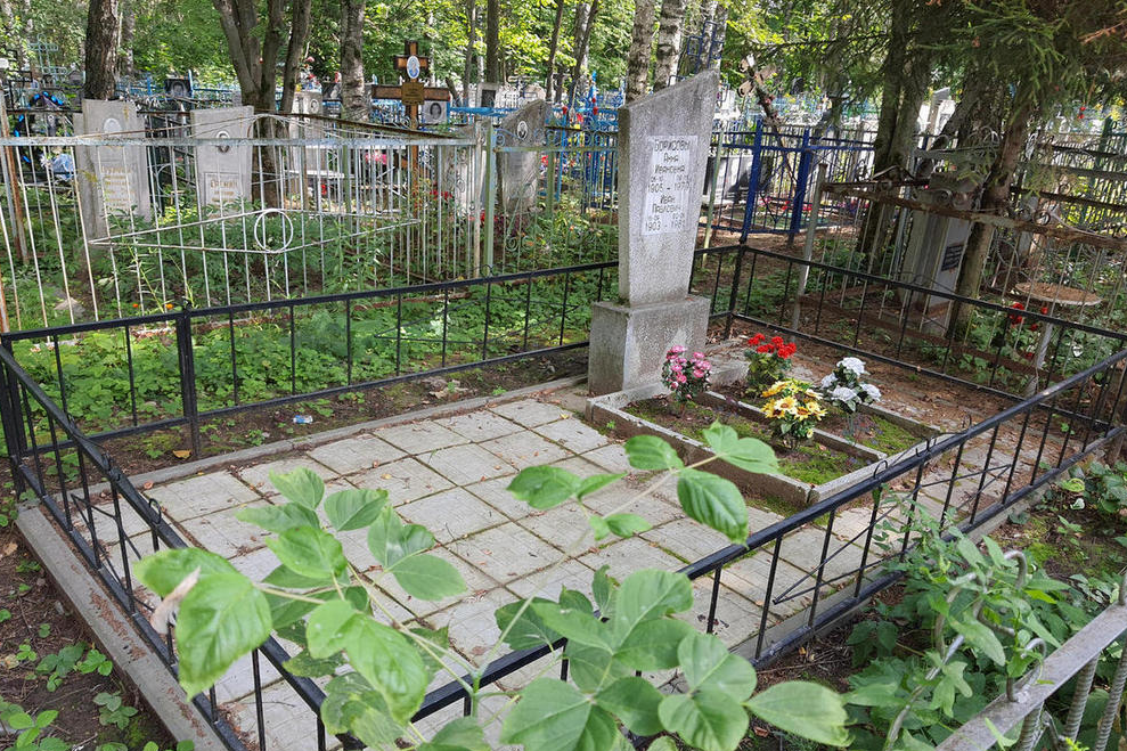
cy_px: 419
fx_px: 876
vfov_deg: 46.3
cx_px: 566
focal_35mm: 28
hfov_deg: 65.5
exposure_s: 1/162
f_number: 1.7
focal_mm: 4.32
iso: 50
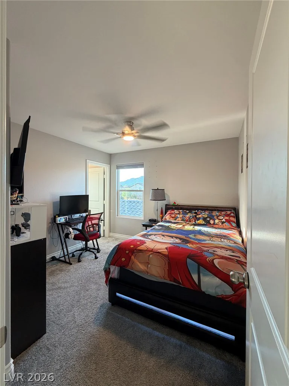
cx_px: 144
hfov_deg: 85.7
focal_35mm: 14
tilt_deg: -0.6
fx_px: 156
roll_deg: -0.5
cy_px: 193
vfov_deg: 102.1
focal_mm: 2.22
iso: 200
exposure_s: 1/60
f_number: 2.2
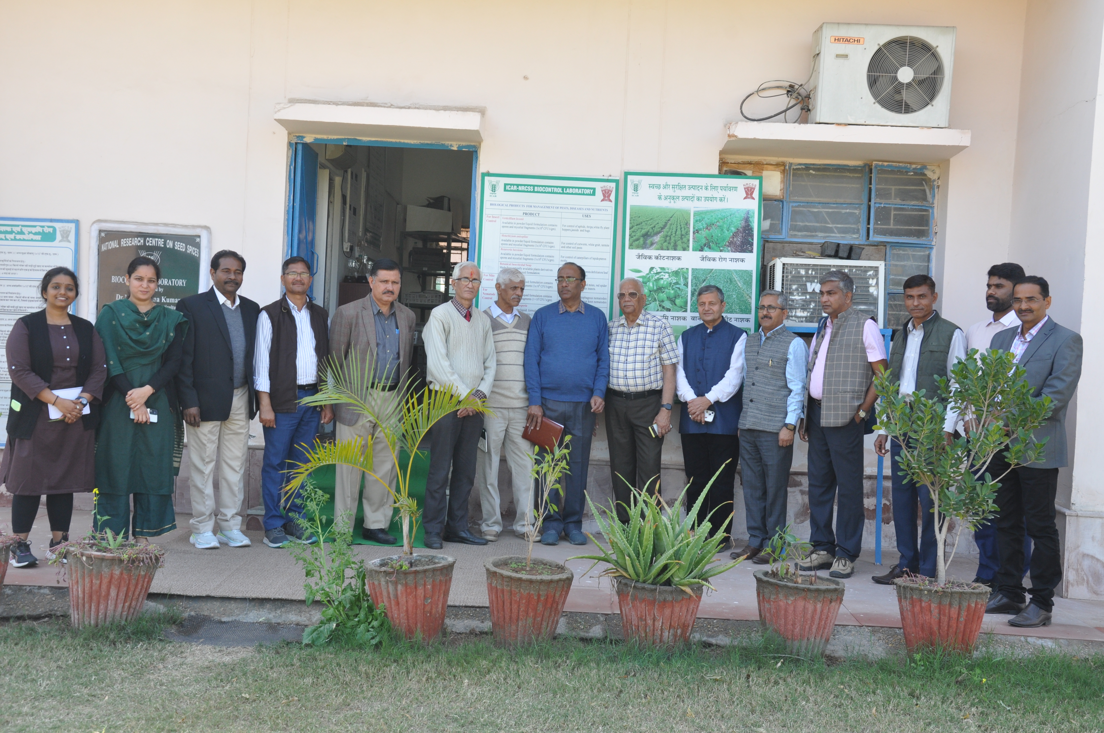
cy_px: 366
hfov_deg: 46.4
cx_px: 552
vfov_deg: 31.8
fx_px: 1286
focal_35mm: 42
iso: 400
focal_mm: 28
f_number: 10
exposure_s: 1/100
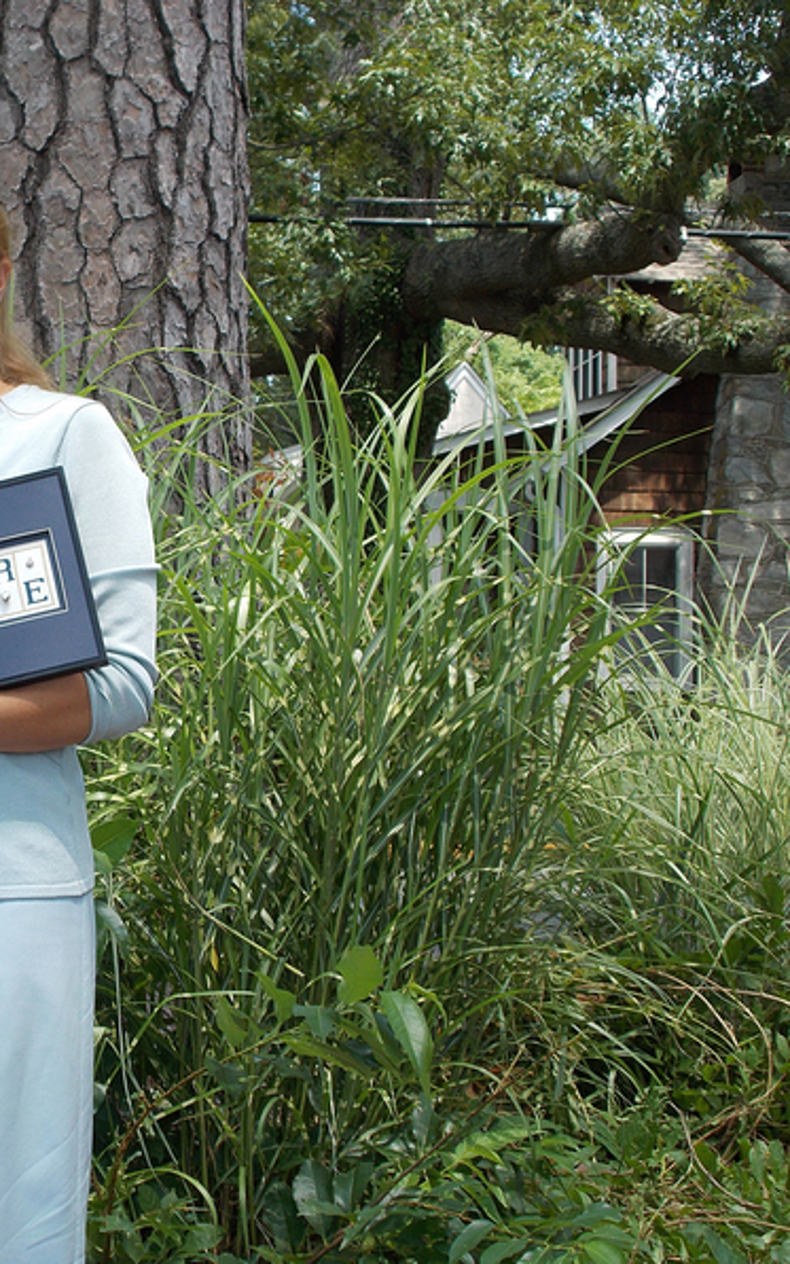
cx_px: 28
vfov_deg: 29.0
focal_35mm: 71
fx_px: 2446
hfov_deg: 18.0
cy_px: 633
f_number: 4.5
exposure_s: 1/80
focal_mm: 9
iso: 80
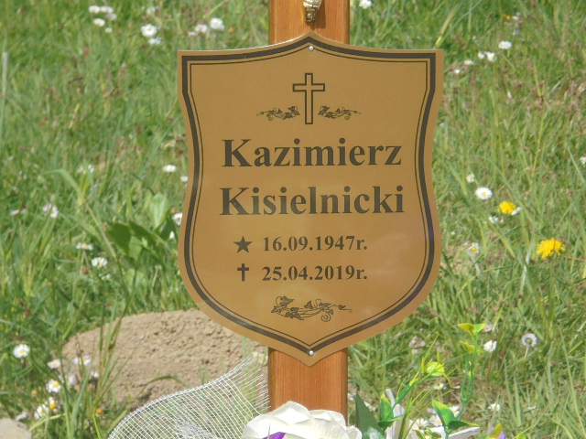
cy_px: 220
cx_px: 293
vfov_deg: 9.5
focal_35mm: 156
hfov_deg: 12.7
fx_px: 2641
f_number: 6.5
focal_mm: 27.6
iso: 100
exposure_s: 1/400
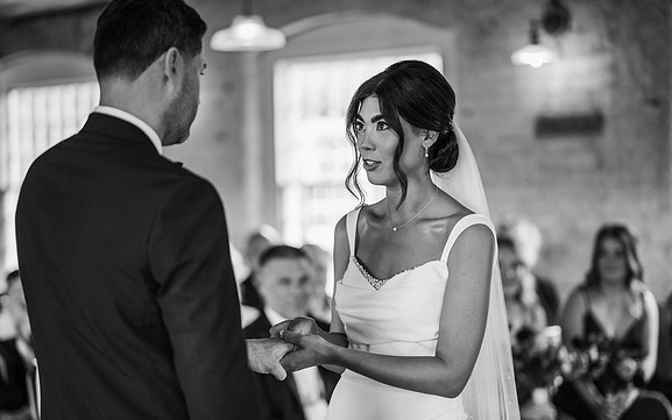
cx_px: 335
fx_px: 1594
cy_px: 222
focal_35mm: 87
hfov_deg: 23.8
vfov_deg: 15.0
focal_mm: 85
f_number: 2
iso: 500
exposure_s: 1/200
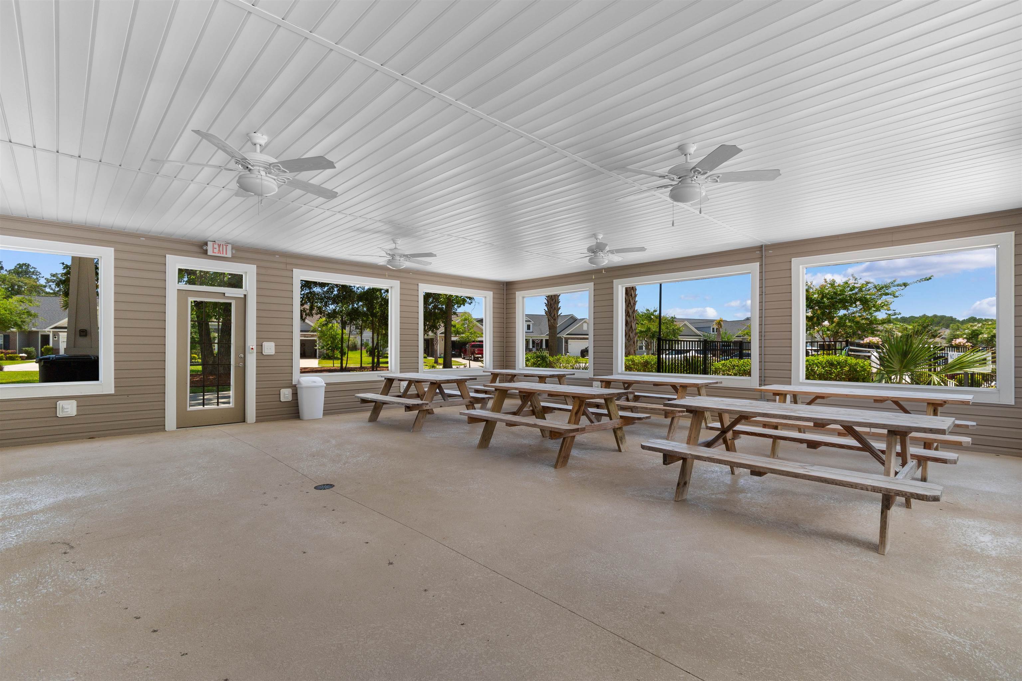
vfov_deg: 77.3
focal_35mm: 15
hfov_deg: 100.4
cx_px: 511
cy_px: 340
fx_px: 426
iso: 100
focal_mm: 10
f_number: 4.5
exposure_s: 1/30
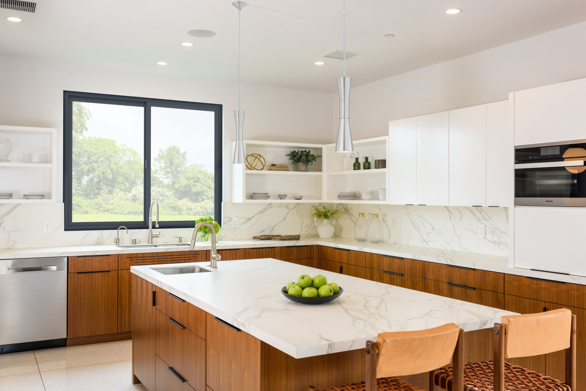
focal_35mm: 35
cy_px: 196
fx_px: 570
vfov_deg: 37.9
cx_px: 293
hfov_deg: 54.4
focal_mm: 35
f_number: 8
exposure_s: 1/13
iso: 100
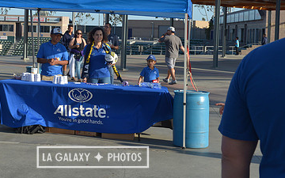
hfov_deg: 29.6
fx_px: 536
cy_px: 38
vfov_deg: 18.7
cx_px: 93
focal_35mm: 69
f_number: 11
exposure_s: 1/500
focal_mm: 42
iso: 400
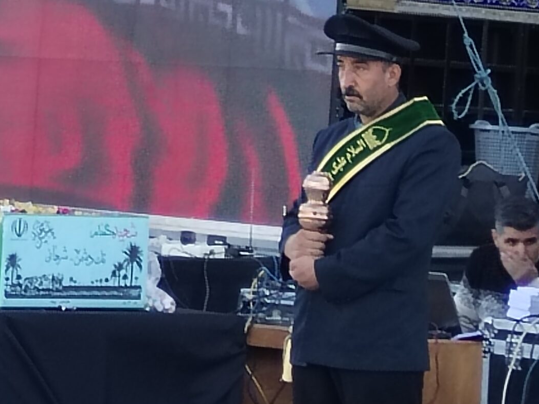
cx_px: -83
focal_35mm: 276
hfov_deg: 7.1
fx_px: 4298
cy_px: -58
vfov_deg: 5.4
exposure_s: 1/166
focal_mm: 4.75
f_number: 1.8
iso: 100
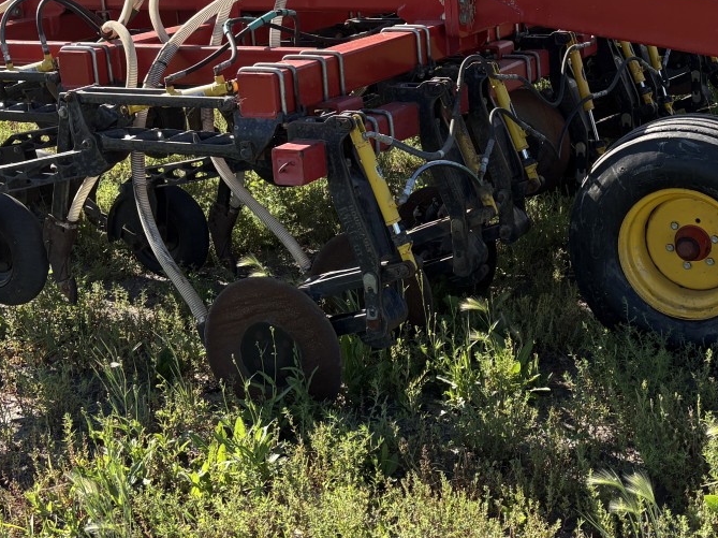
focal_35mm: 56
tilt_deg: -11.4
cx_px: 519
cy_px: 70
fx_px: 1161
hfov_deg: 33.8
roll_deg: +3.1
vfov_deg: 25.4
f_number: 1.6
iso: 64
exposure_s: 1/2747
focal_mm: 5.96
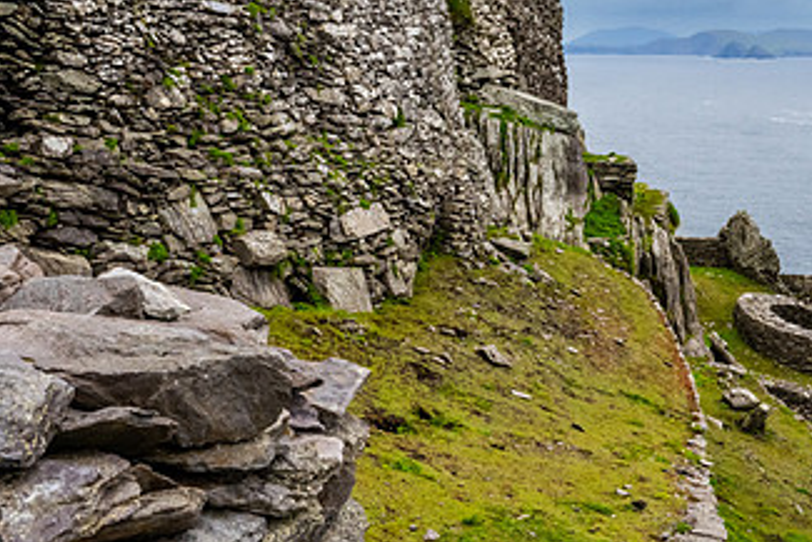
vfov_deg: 29.6
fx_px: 1015
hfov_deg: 42.8
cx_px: 562
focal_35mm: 45
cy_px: 378
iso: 1250
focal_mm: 24
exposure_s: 1/125
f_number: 22
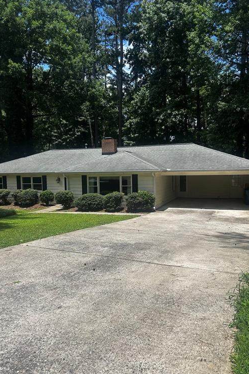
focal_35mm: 28
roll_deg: +1.4
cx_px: 127
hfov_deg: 46.4
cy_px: 192
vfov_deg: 65.5
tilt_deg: -2.5
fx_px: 291
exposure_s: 1/3968
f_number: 1.5
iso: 50
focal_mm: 5.7
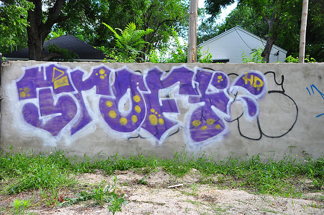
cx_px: 162
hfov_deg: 42.4
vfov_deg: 28.9
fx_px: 418
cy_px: 108
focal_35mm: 46
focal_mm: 31
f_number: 6.3
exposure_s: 1/125
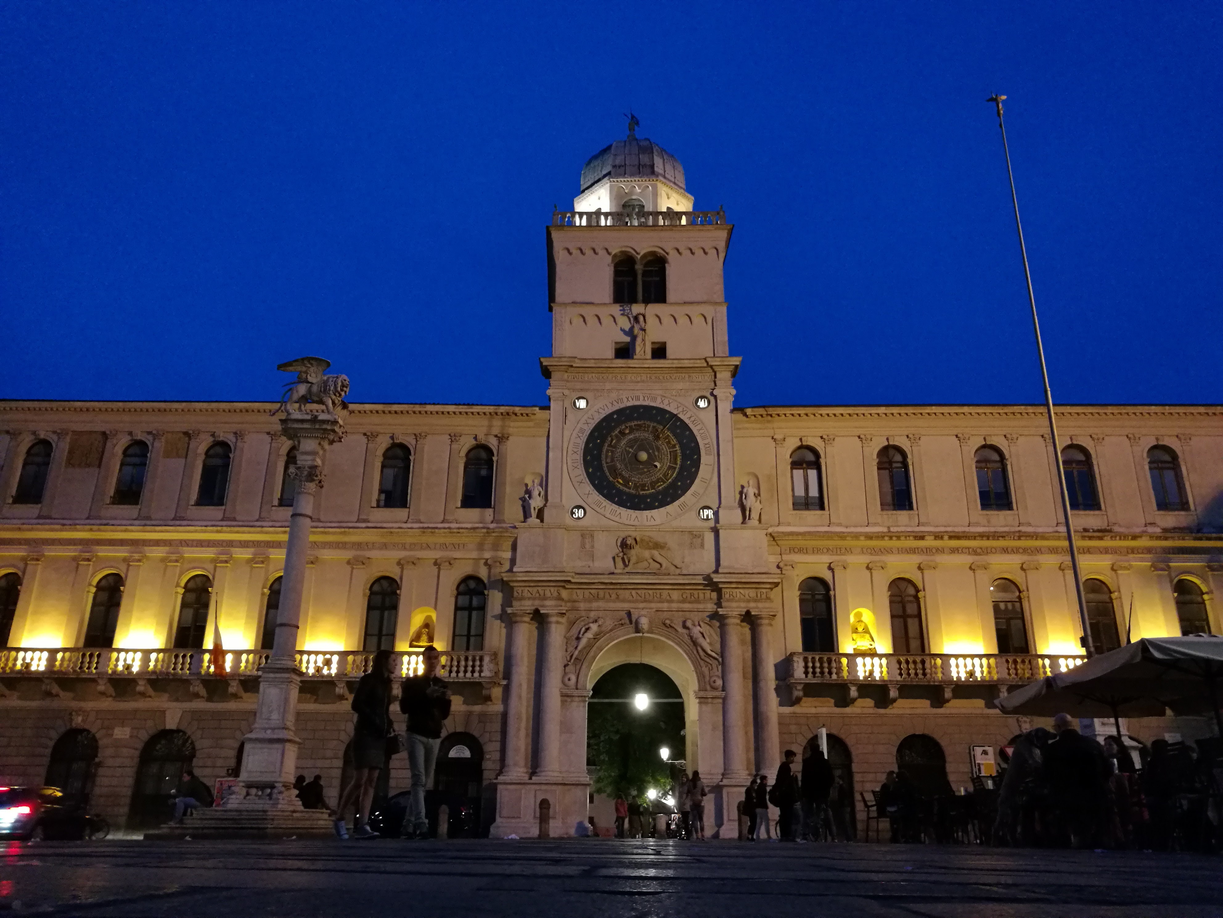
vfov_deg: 51.4
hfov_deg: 65.3
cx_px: 612
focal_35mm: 27
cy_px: 459
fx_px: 954
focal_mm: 4.5
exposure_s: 1/20
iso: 500
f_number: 2.2
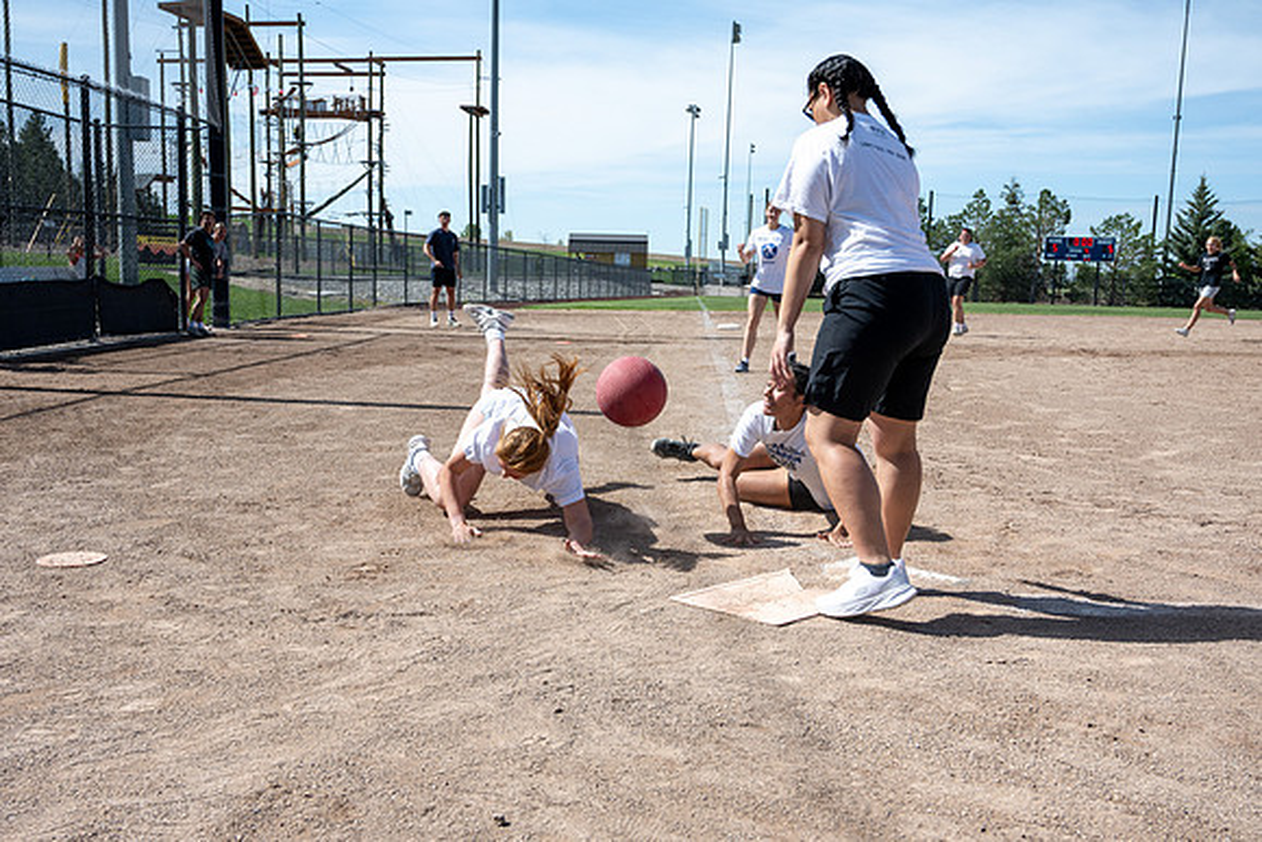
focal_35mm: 36
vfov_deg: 36.7
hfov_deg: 52.9
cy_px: 472
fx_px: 1266
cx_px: 589
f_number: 4
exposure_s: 1/2000
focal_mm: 24
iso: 100
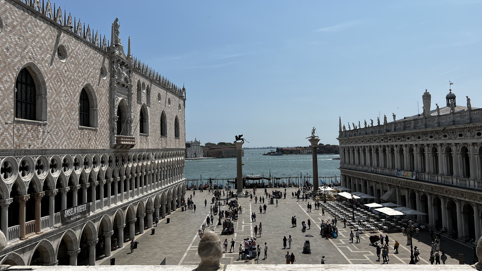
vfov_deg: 40.2
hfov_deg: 66.1
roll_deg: +1.3
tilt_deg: +2.9
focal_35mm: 29
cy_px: 129
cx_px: 243
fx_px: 371
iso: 50
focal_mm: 5.7
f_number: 1.5
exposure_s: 1/10309
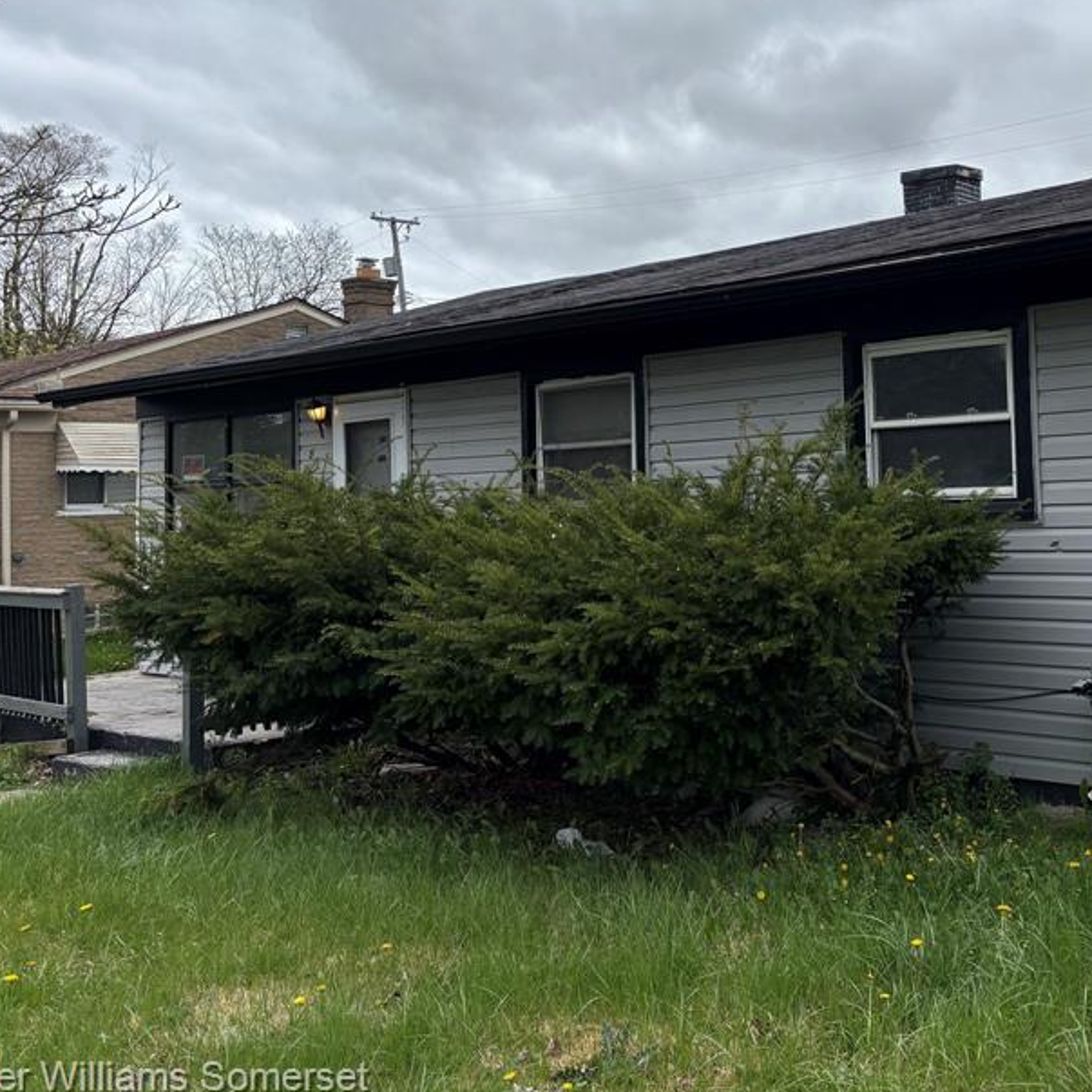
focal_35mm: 39
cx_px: 848
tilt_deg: +3.2
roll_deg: +1.2
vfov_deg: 42.5
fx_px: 1392
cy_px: 411
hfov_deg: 41.3
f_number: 1.6
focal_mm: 5.96
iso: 50
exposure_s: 1/3205
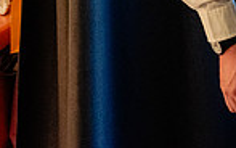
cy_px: -146
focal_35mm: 126
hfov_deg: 14.5
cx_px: 427
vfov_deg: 9.7
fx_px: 811
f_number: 4
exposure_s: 1/125
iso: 4000
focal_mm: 31
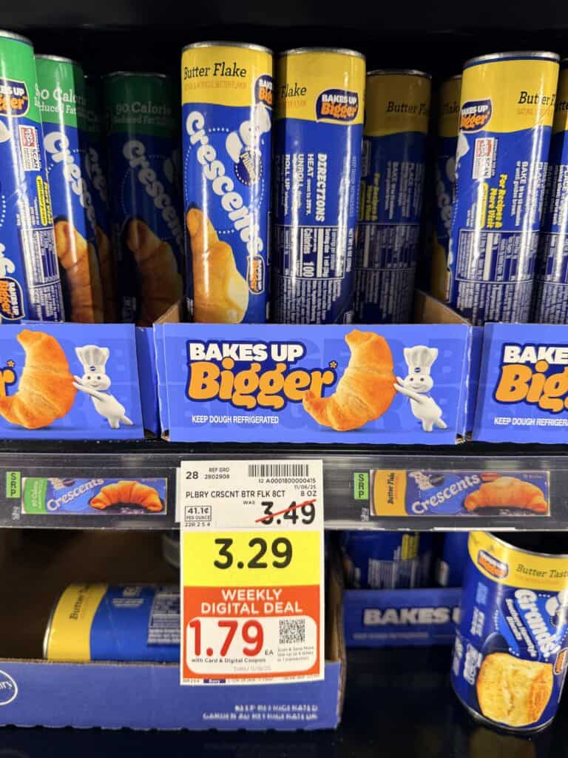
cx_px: 284
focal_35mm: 24
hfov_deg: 56.8
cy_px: 379
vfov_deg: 71.6
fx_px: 525
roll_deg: +0.5
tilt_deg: -17.3
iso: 100
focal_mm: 6.76
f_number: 1.78
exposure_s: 1/121
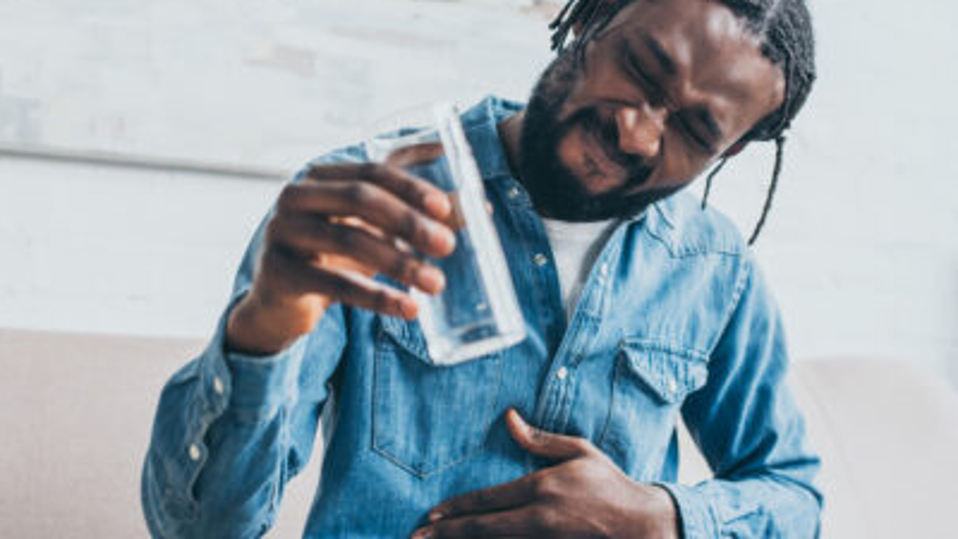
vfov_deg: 21.8
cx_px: 457
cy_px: 242
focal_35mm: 55
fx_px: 1397
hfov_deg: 37.8
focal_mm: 50
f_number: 3.5
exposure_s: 1/100
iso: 500
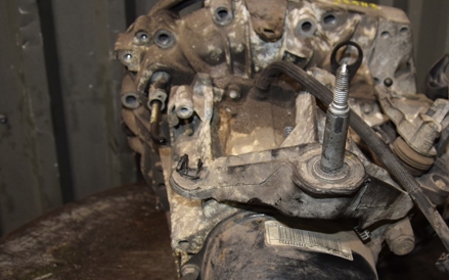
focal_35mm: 49
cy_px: 180
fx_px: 599
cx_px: 307
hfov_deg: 40.5
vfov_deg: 26.2
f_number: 5
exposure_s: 1/60
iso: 800
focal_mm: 22
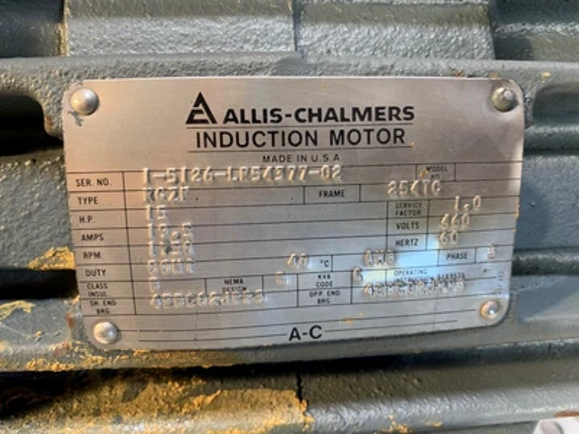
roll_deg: -2.0
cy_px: 217
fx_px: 435
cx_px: 290
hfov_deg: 67.3
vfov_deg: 53.1
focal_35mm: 26
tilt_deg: -40.6
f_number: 1.8
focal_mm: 4.25
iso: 64
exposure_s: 1/60
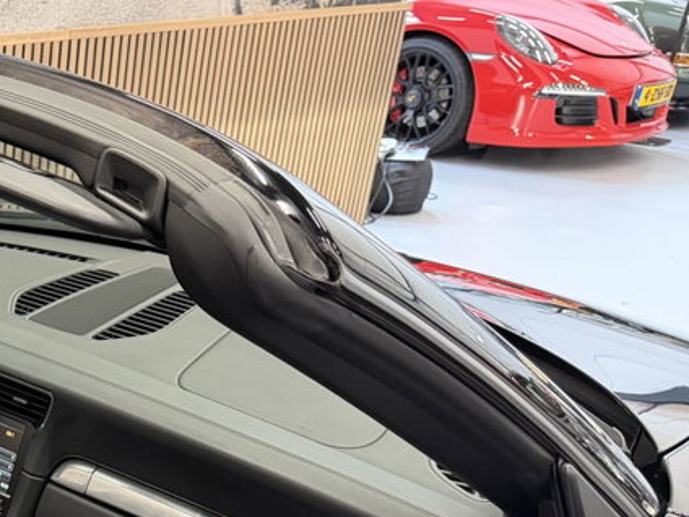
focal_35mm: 58
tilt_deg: -29.2
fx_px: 1154
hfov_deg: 29.1
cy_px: 546
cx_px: -119
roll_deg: -1.1
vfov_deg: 23.9
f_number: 1.78
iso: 640
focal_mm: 6.76
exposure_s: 1/33
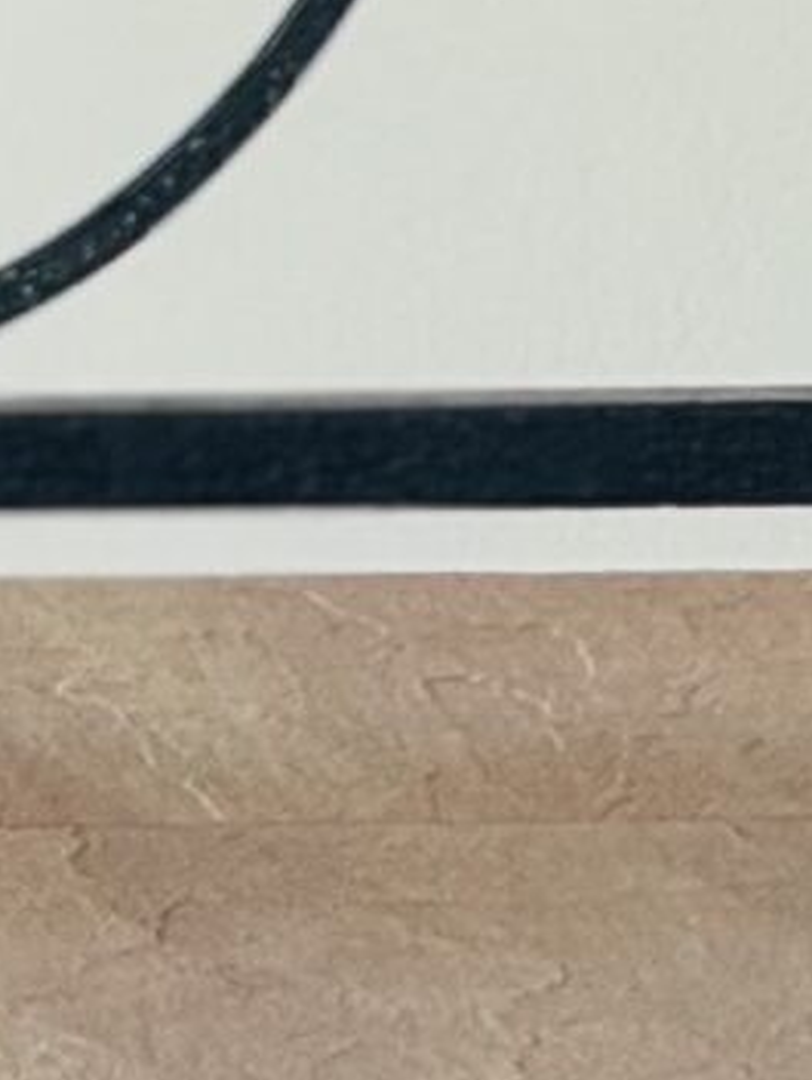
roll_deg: +0.0
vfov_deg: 2.2
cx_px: -1686
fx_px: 27286
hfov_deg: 1.7
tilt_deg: -4.9
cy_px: -2535
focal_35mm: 874
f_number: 2.8
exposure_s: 1/99
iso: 80
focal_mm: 15.66
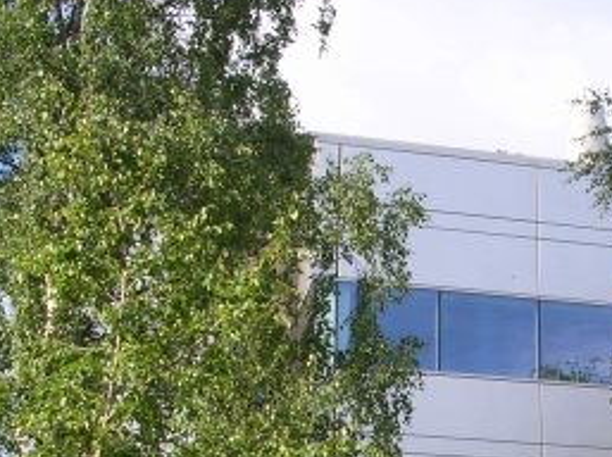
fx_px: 1536
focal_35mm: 87
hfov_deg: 22.1
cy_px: 476
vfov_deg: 16.5
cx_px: 531
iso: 50
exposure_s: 1/130
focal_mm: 5.8
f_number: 5.6
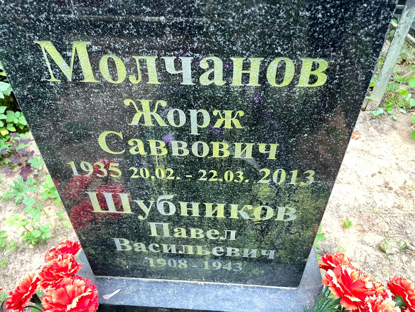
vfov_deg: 53.1
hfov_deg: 67.3
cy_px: 156
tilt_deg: -41.4
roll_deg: +0.5
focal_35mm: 26
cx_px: 208
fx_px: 312
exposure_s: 1/60
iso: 160
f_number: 1.6
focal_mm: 4.2
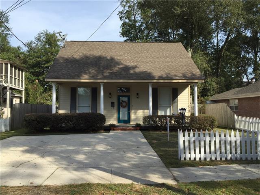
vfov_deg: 48.2
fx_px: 218
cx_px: 130
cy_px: 98
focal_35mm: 29
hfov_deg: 61.7
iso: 32
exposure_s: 1/1364
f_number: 2.2
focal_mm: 4.15
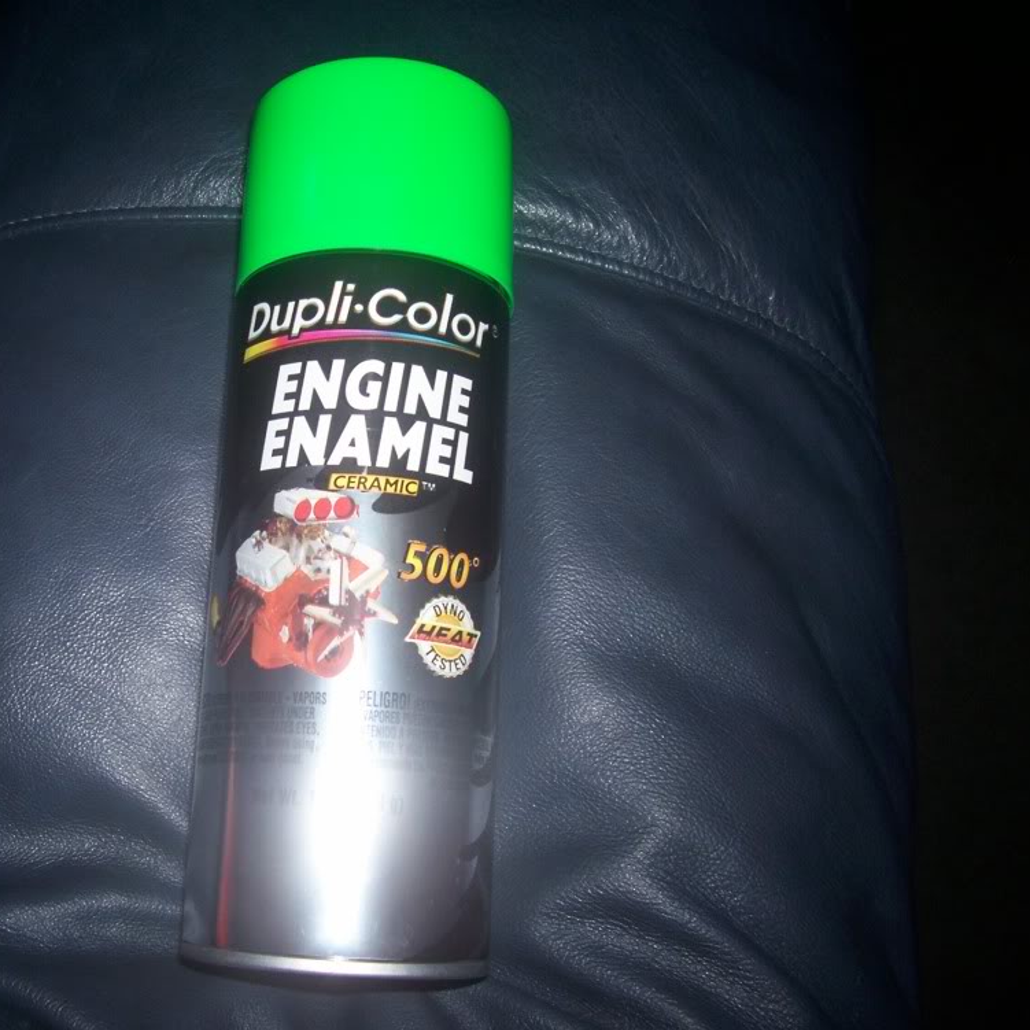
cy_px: 505
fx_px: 1380
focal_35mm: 41
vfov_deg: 40.9
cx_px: 337
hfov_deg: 40.4
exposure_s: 1/64
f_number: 2.7
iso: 80
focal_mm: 5.6
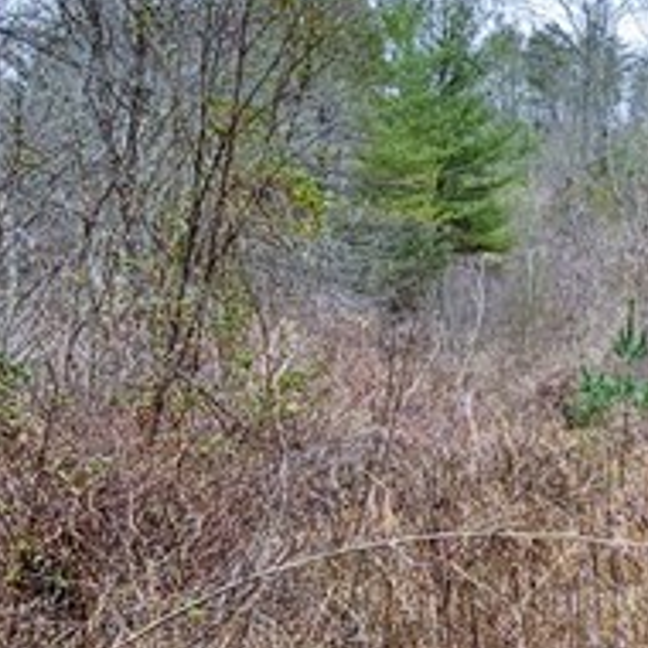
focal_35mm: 62
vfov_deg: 27.5
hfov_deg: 25.4
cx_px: 743
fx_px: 1313
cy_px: 460
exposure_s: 1/457
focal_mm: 2.2
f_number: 2.2
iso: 50
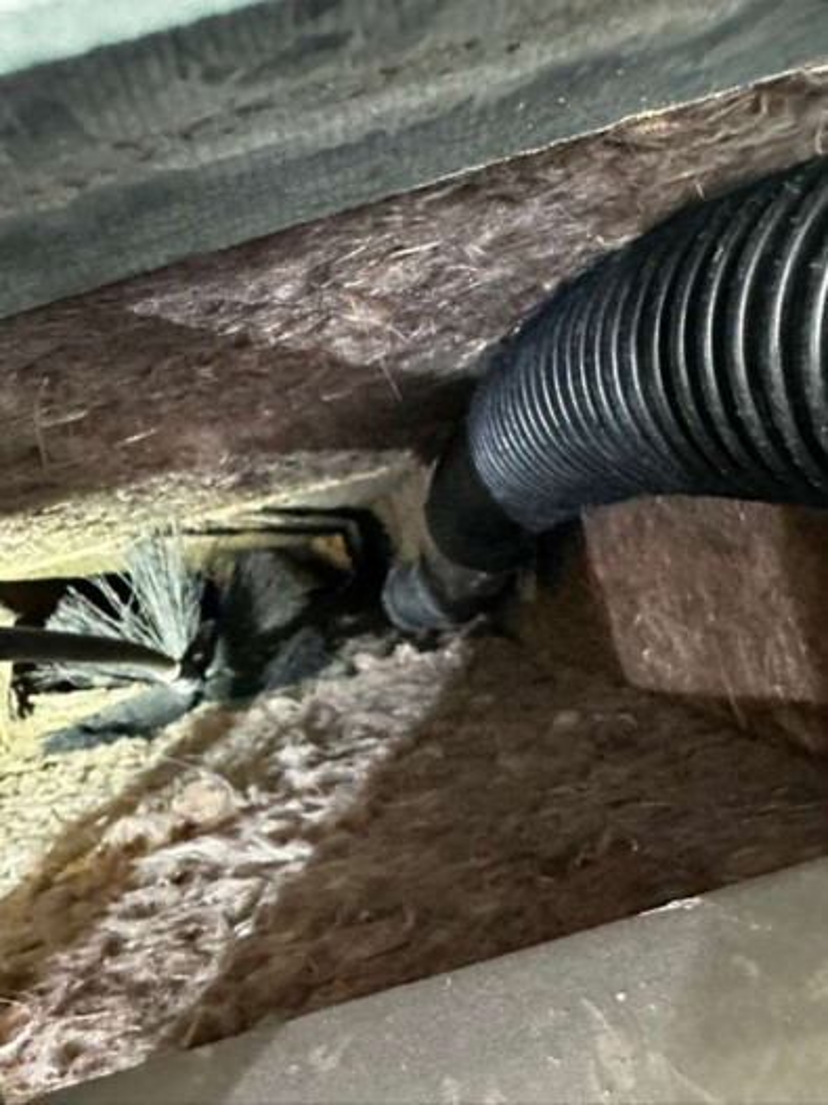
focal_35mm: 26
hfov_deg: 53.0
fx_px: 830
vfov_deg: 67.3
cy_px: 552
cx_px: 414
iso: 32
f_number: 1.8
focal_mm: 4.2
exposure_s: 1/2105
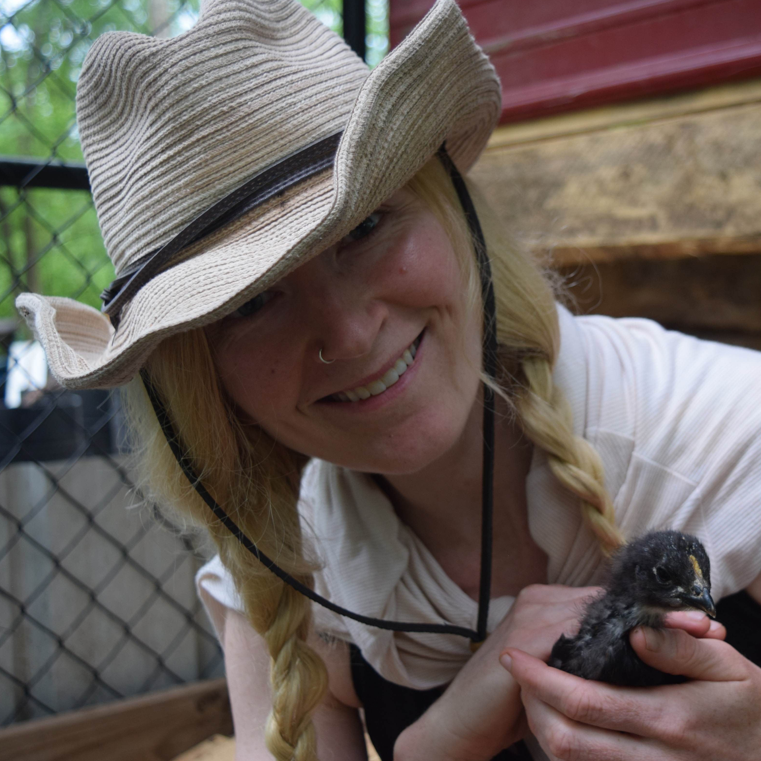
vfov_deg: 32.4
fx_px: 1310
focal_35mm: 53
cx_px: 530
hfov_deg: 32.0
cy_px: 381
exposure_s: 1/80
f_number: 4.5
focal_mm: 27
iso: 400
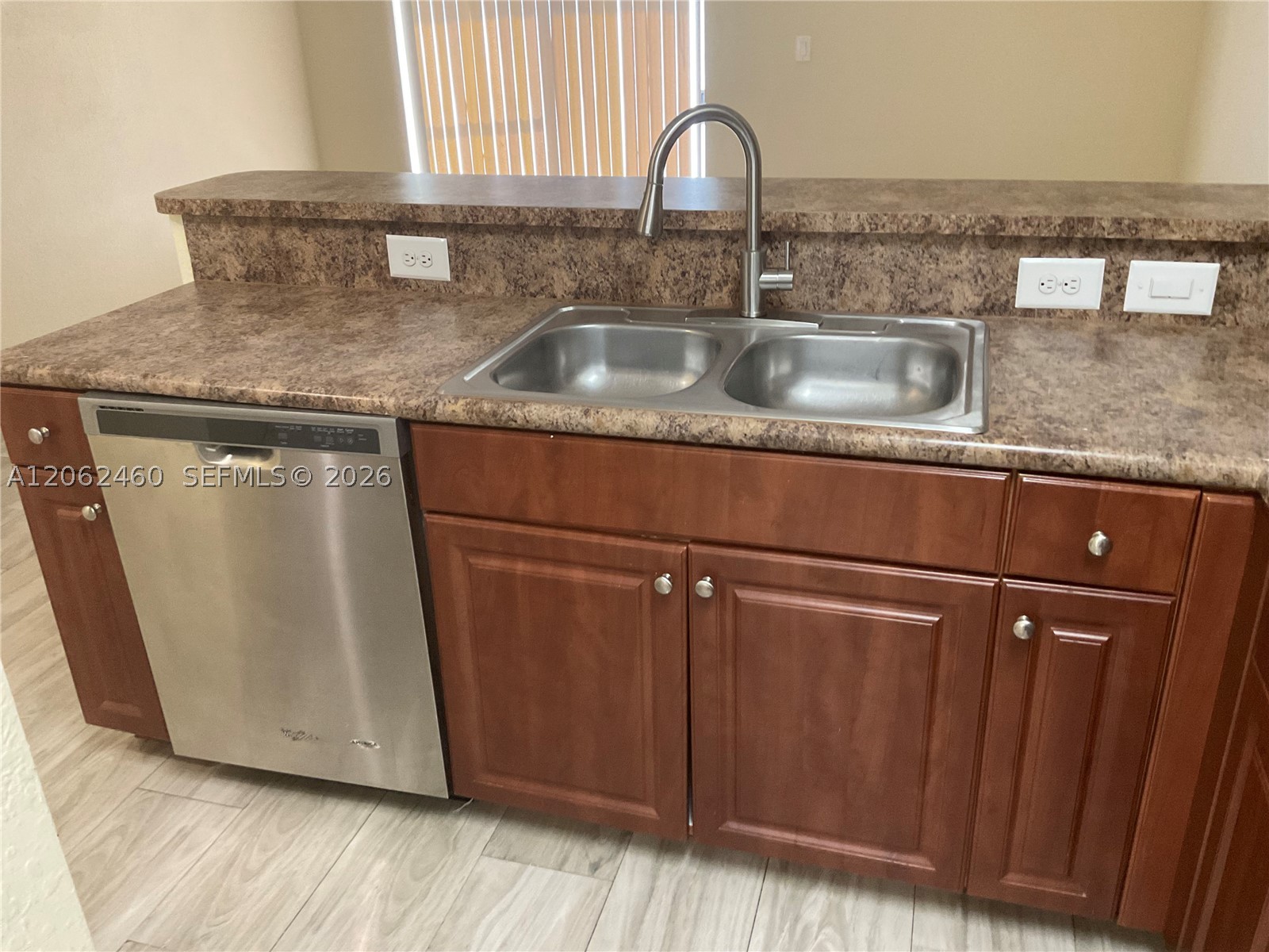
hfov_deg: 61.7
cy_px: 476
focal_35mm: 29
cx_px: 634
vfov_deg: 48.2
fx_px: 1063
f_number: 1.8
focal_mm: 3
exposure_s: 1/60
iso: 250
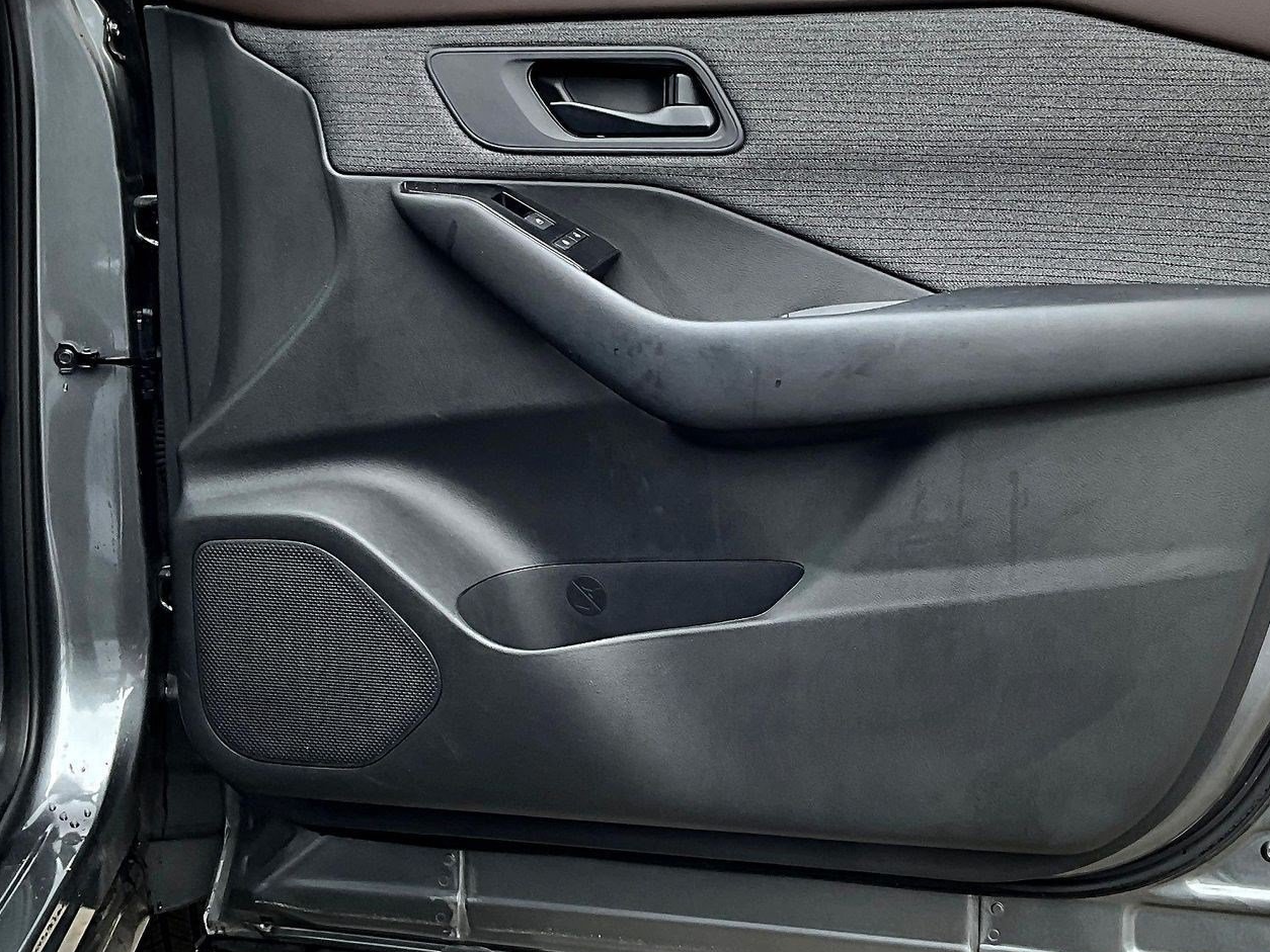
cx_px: 775
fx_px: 1358
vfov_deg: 38.6
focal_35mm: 37
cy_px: 403
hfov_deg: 49.8
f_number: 1.8
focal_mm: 3
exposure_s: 1/122
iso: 25
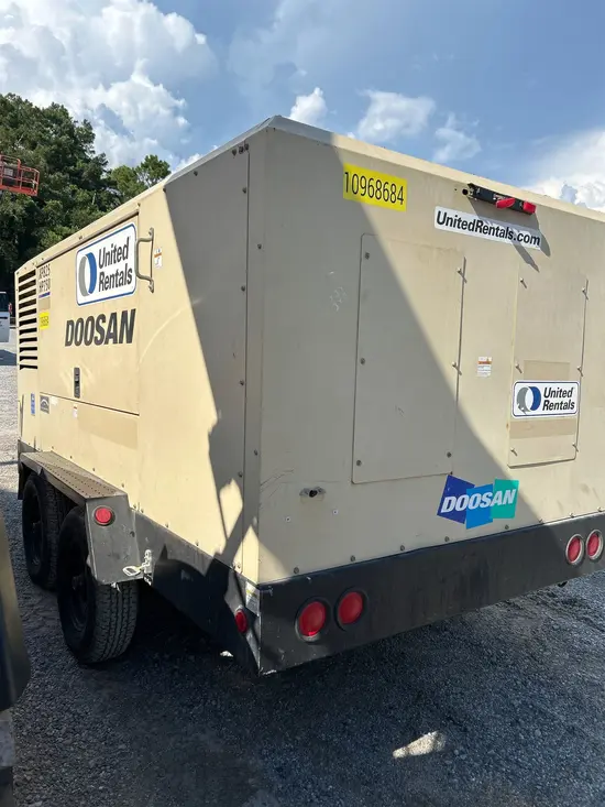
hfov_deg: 53.1
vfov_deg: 67.3
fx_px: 606
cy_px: 404
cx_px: 302
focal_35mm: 26
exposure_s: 1/4630
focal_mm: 5.7
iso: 50
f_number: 1.5
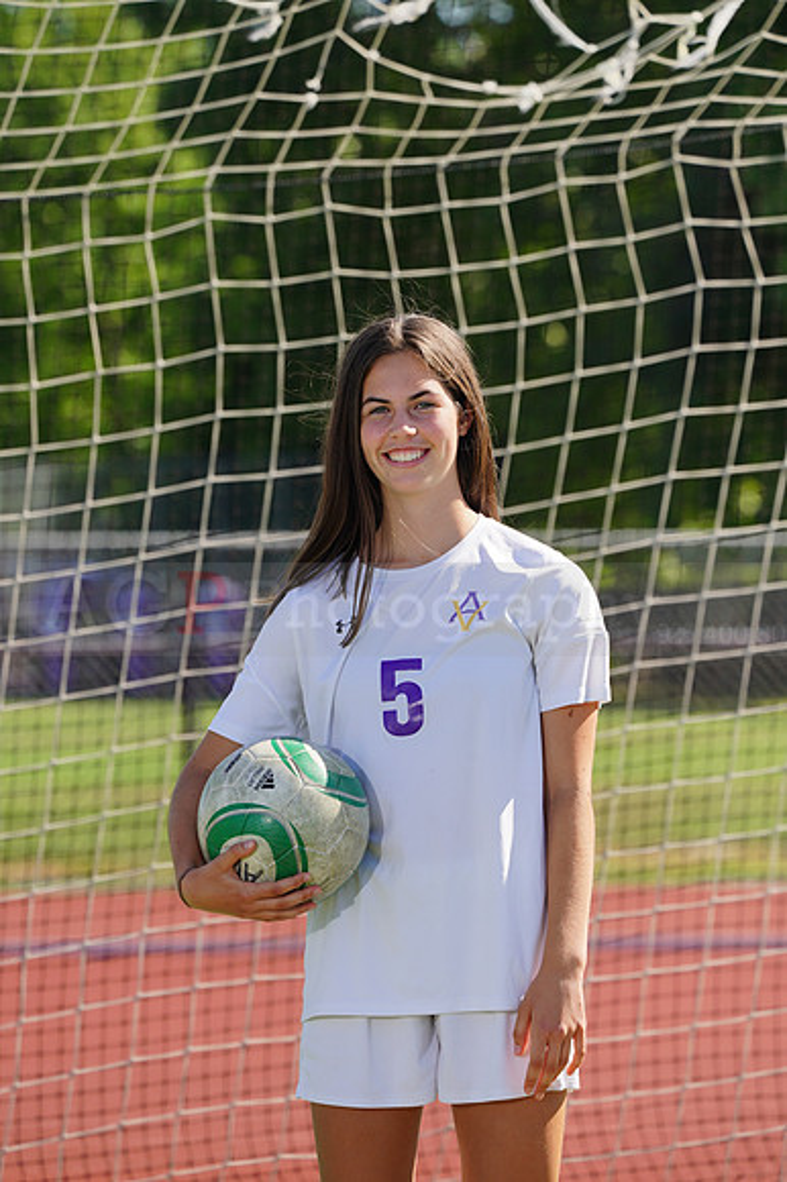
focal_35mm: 339
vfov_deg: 6.1
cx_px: 394
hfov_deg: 4.1
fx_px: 11129
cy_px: 591
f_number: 11
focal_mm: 339
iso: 200
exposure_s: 1/250
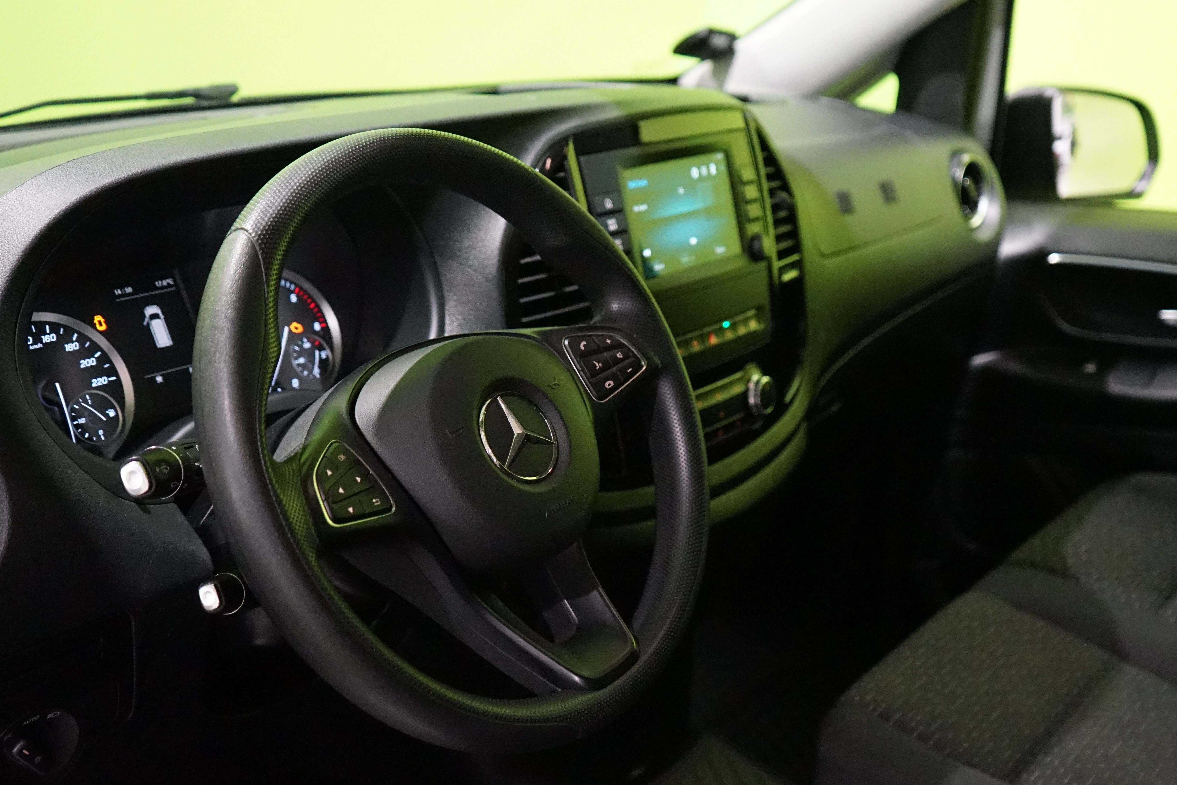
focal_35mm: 42
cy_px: 439
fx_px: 1373
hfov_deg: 46.4
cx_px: 638
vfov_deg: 31.9
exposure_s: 1/100
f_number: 4
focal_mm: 32
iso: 6400
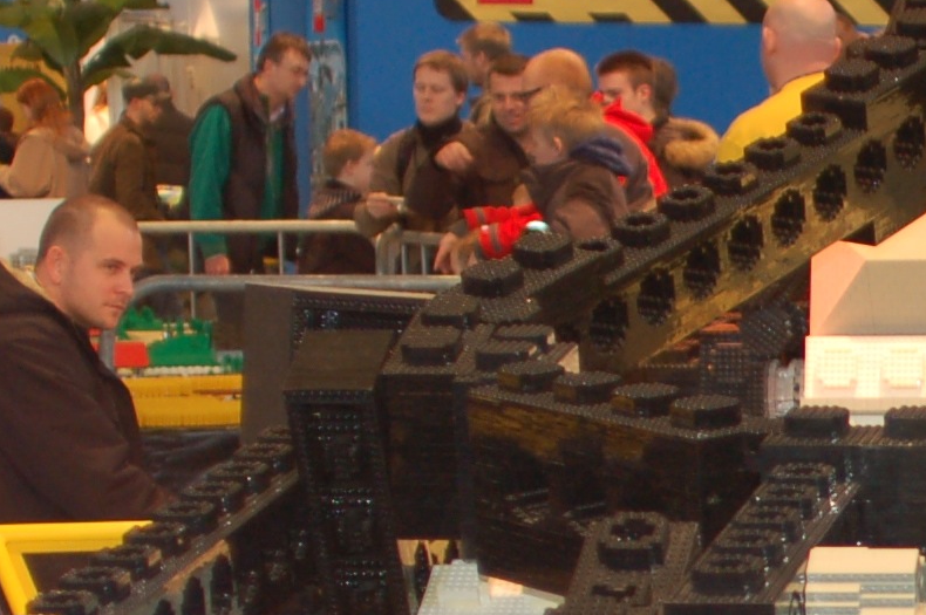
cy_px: 821
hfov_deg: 12.3
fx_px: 4111
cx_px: 1330
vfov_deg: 8.4
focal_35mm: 160
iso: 400
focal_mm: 28
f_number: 2.8
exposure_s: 1/60
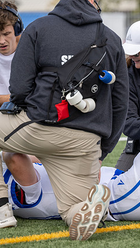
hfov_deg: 5.0
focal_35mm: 244
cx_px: 148
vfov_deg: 8.8
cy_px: 128
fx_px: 1608
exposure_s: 1/640
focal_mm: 150
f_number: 4
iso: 200
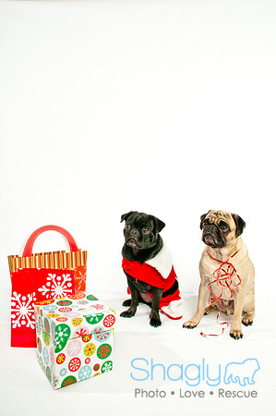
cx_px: 138
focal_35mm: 30
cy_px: 208
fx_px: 346
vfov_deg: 62.0
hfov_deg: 43.5
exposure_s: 1/250
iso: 200
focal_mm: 20
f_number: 14
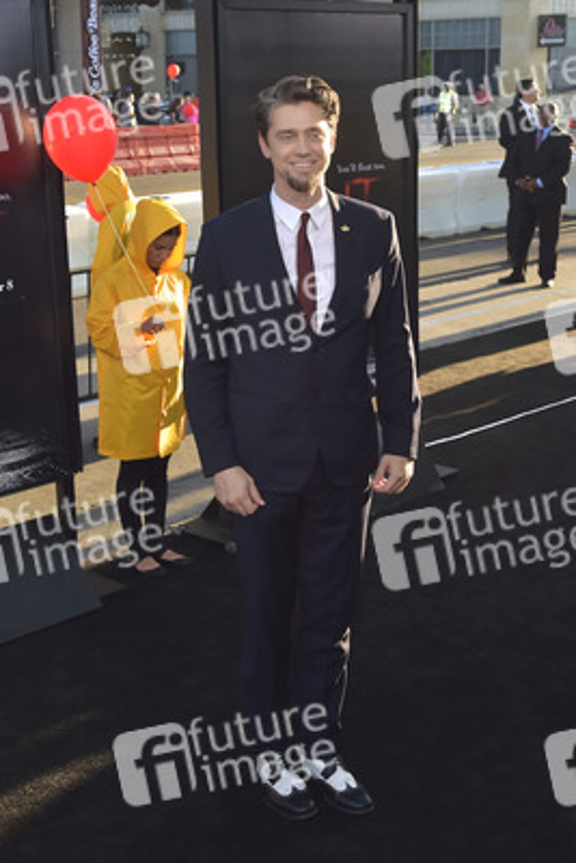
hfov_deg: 30.5
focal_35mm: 44
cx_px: 288
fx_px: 1055
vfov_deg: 44.5
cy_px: 432
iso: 500
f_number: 6.3
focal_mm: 44
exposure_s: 1/320
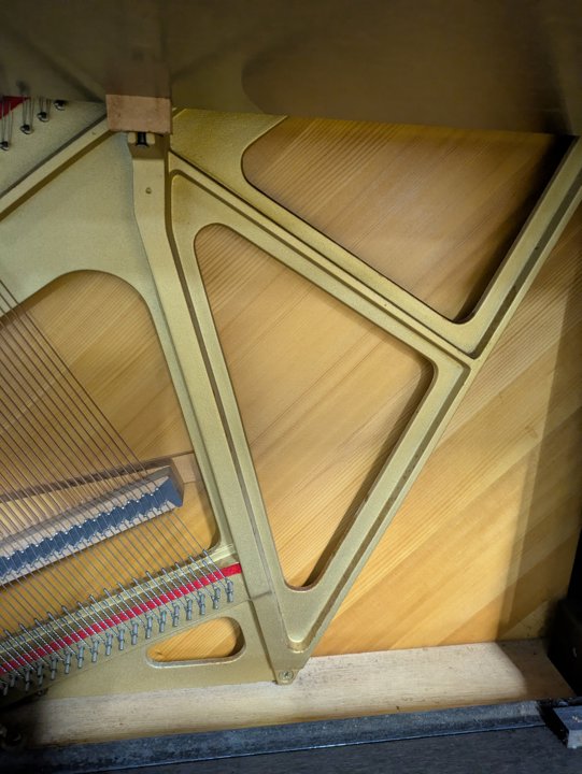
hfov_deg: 54.9
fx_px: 560
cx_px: 291
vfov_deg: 69.4
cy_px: 387
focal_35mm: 25
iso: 1468
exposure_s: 1/25
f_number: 1.89
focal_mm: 5.43
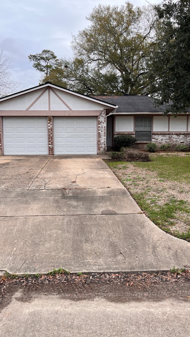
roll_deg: +1.0
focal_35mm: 29
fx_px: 260
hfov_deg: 40.2
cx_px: 90
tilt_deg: -3.8
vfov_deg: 66.1
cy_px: 165
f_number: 1.6
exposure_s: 1/1186
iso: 50
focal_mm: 5.1
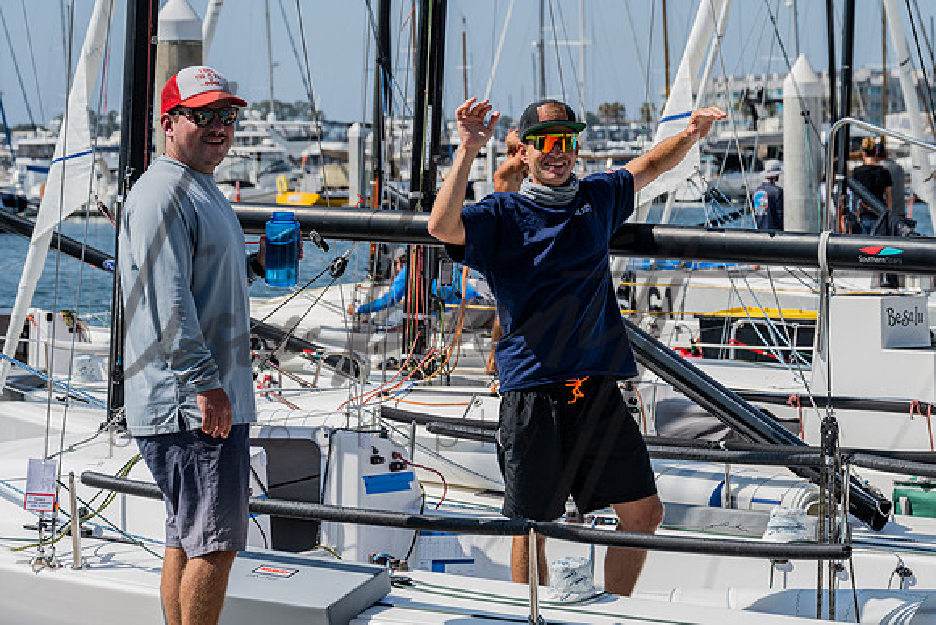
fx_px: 3085
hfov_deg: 17.2
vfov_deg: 11.6
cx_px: 572
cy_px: 305
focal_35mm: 119
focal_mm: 90
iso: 125
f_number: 6.3
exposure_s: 1/640
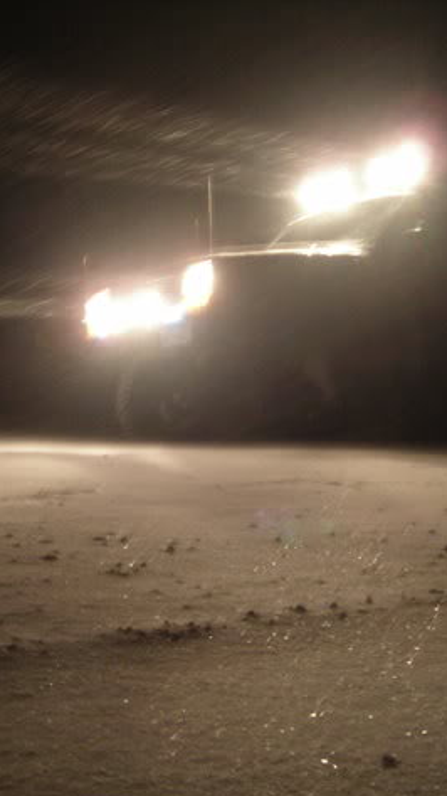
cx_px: 213
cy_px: 401
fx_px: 1180
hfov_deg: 21.4
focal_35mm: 56
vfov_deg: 37.2
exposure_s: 1/2
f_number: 3.2
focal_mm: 6.3
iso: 200
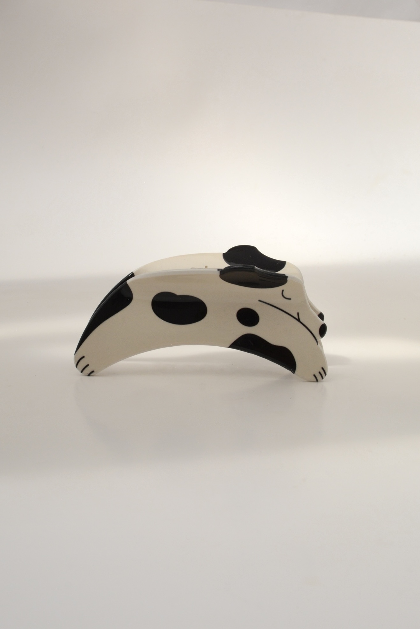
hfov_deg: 23.8
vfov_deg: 35.0
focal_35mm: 57
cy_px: 314
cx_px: 210
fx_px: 997
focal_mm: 38
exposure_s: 1/800
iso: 500
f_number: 14
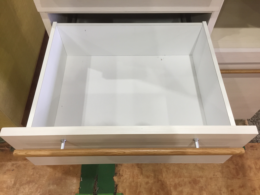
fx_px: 218
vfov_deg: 48.2
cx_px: 130
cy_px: 98
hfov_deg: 61.7
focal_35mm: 29
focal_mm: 4.15
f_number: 2.2
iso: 50
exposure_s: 1/30
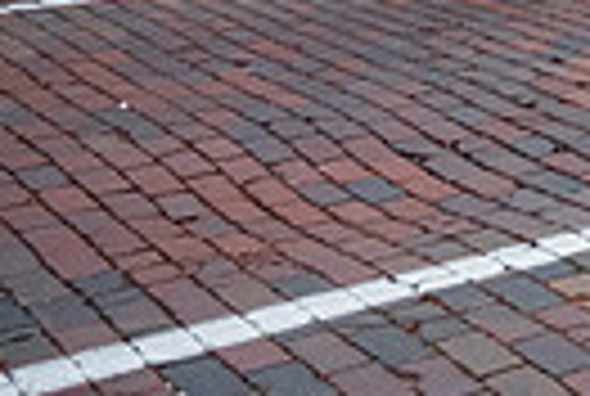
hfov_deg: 14.9
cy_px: -254
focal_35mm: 106
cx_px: 1252
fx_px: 1741
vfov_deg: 12.2
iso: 1000
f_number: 4
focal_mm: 24
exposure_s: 1/1600
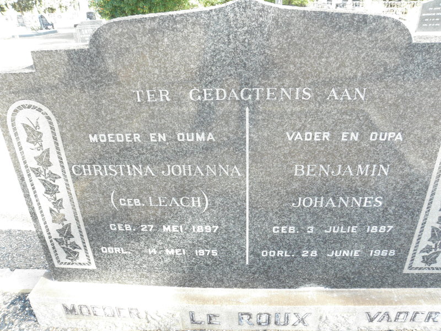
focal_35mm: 26
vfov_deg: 53.1
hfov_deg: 67.3
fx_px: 331
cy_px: 166
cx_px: 220
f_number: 6.3
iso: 200
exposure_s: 1/50
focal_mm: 4.6
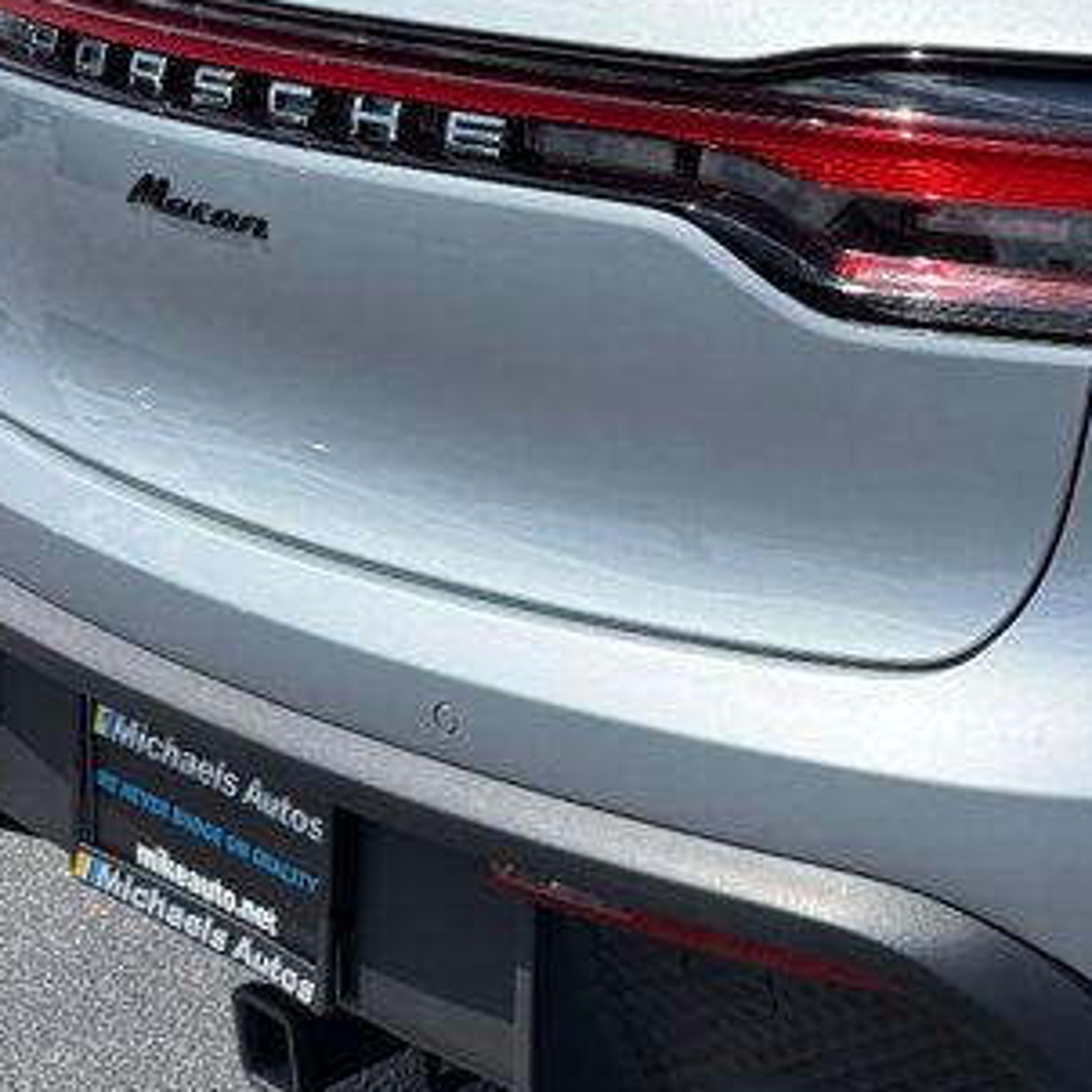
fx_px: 2570
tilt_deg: -15.1
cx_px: 1457
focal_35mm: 72
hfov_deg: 21.5
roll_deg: -0.6
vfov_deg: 23.9
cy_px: 354
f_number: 1.78
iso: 100
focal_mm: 6.76
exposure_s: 1/6173
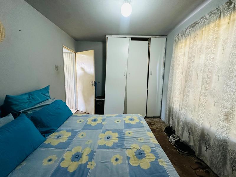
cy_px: 88
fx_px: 95
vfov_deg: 85.7
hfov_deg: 102.1
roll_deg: -0.2
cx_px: 118
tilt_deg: -8.6
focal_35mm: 14
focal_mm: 2.22
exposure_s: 1/50
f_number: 2.2
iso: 500
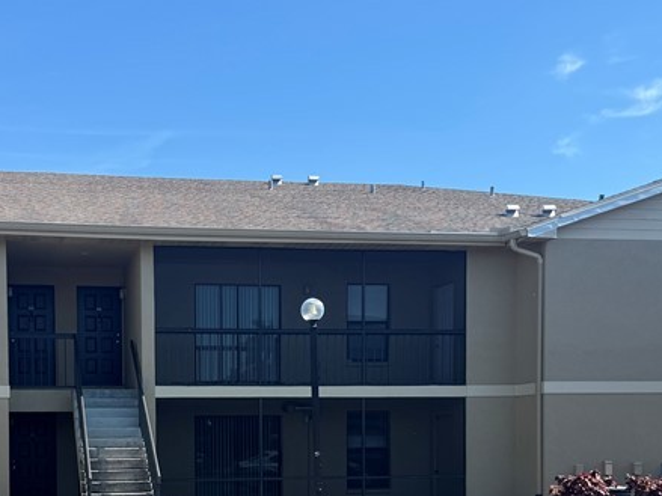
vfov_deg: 25.2
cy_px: 458
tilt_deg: -2.9
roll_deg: -0.1
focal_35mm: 56
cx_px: 187
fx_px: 1071
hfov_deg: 33.8
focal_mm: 6.76
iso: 80
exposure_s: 1/2506
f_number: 1.78
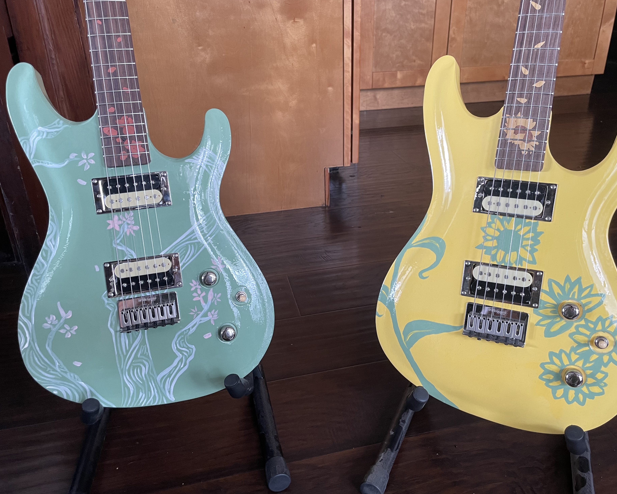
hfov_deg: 62.2
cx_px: 321
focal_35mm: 28
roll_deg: +0.6
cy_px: 240
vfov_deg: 51.5
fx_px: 511
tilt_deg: -26.1
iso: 160
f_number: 1.6
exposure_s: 1/60
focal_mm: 4.2
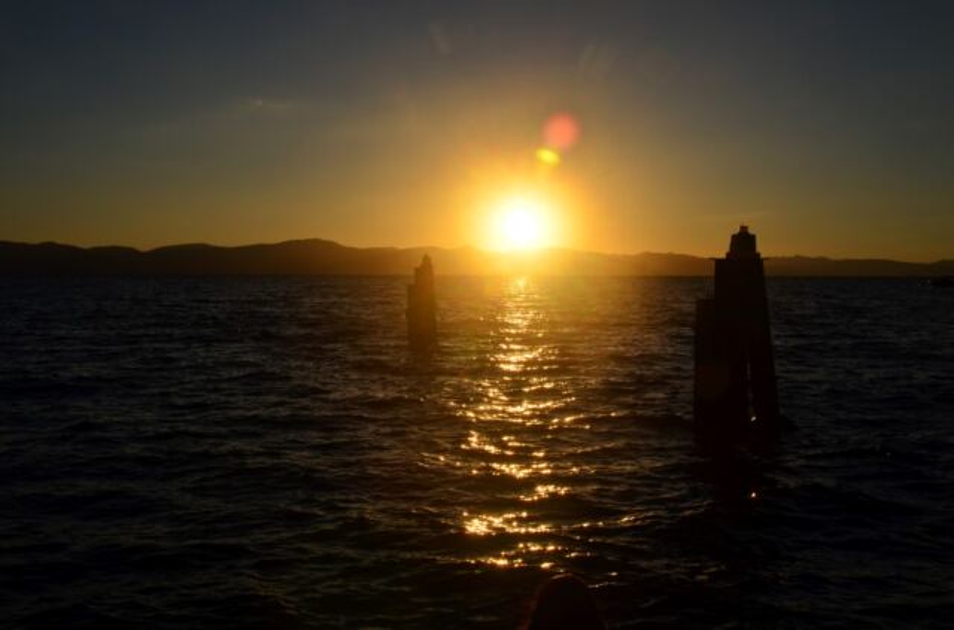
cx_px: 477
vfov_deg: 34.0
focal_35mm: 39
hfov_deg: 49.7
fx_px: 1031
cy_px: 315
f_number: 18
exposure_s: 1/800
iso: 200
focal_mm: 26
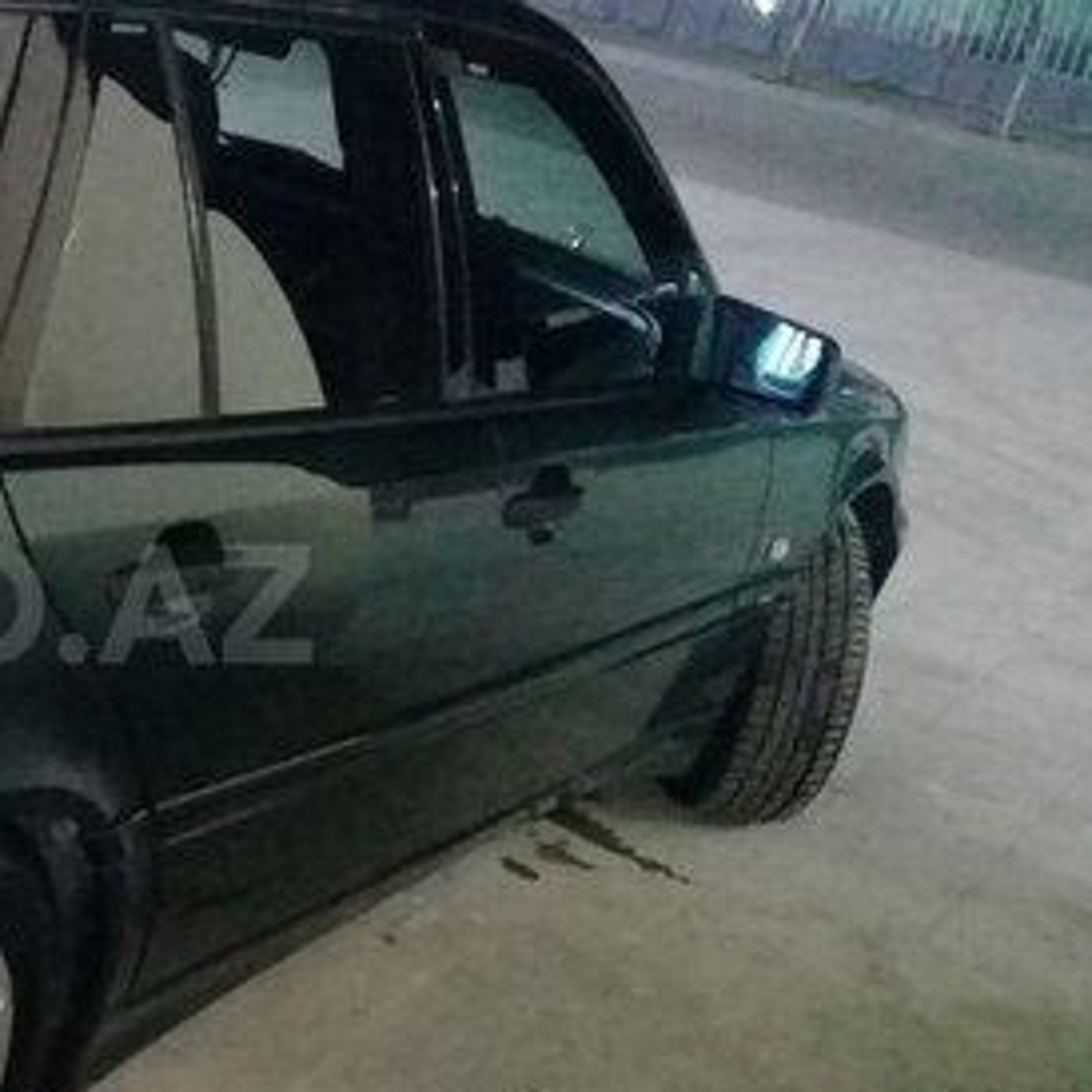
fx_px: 2356
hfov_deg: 24.4
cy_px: 604
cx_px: -96
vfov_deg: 26.1
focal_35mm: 66
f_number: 2.2
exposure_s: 1/15
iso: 1250
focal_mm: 3.3
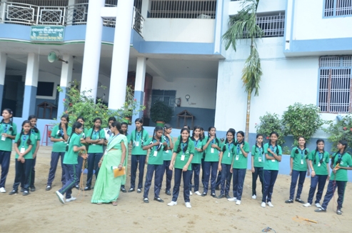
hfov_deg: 57.3
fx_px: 322
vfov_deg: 39.8
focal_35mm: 33
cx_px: 176
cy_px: 116
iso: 500
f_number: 8
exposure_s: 1/200
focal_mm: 22
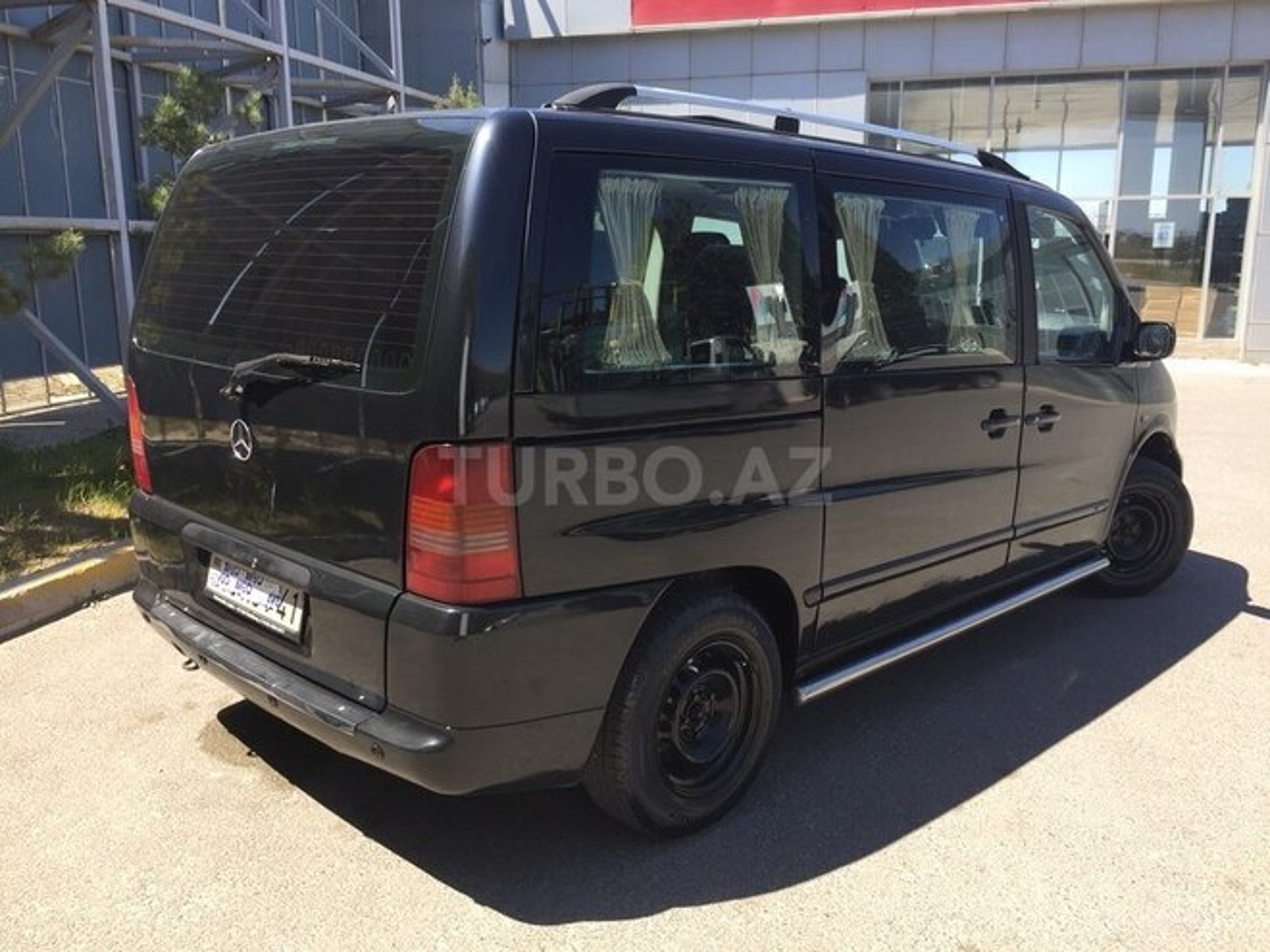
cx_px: 635
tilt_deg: -11.2
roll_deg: +0.7
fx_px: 1064
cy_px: 476
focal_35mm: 29
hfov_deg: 61.7
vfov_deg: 48.2
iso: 32
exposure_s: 1/608
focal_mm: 4.15
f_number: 2.2
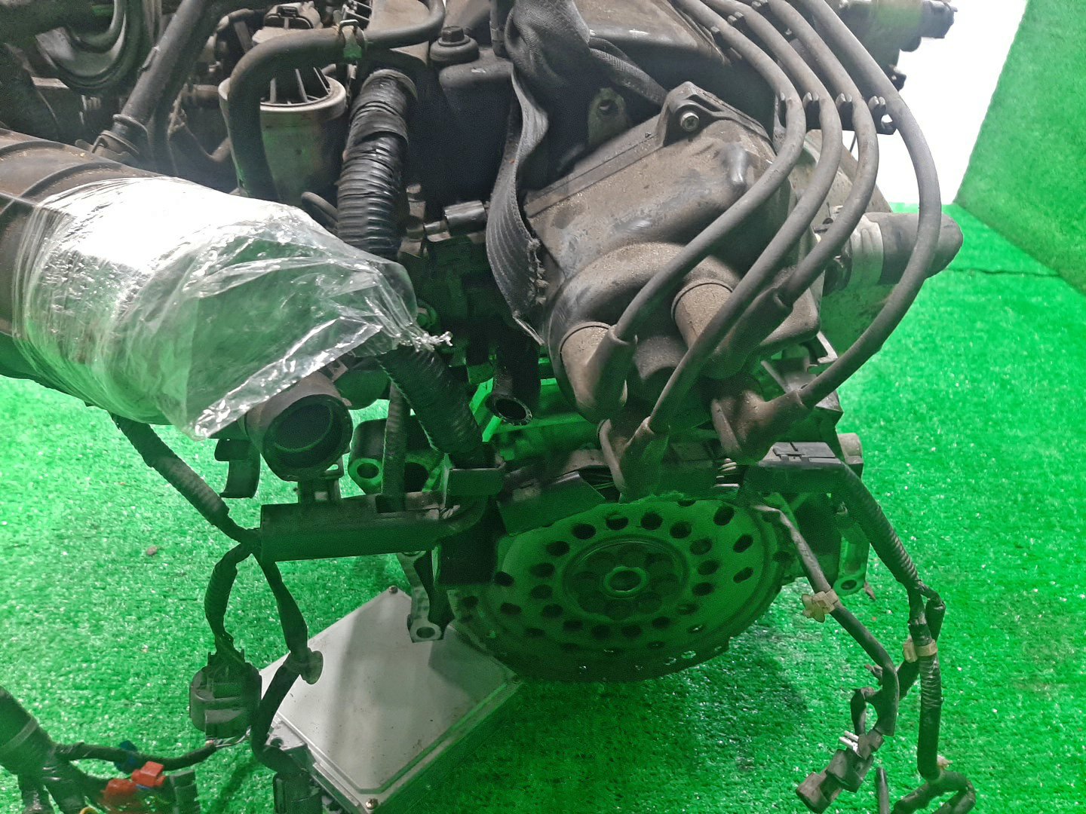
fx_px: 816
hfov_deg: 67.3
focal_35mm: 26
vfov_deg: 53.1
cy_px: 407
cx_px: 543
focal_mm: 3.93
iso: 189
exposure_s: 1/33
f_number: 1.7
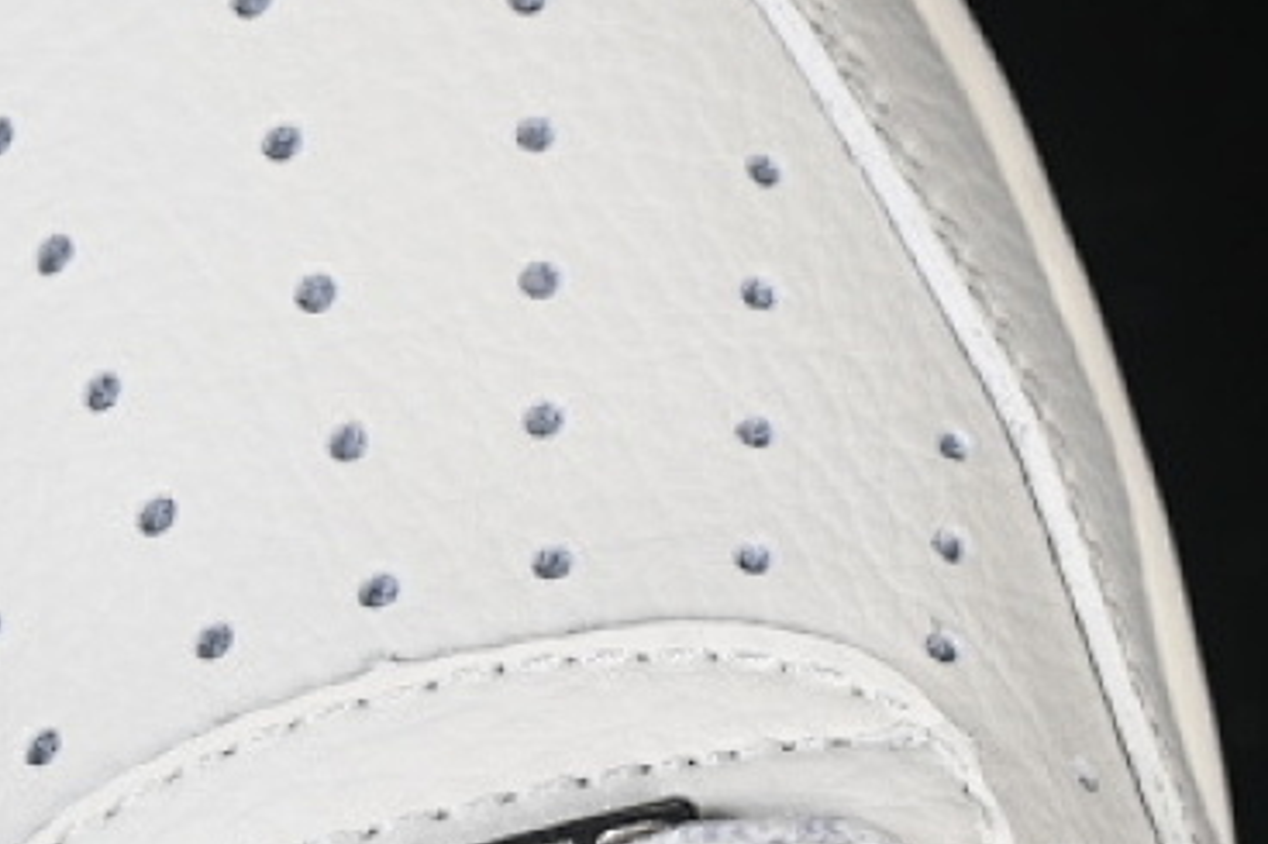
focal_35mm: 220
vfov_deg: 6.2
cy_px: 586
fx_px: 7745
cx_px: 331
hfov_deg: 9.3
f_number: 7.1
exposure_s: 1/80
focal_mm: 50
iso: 160
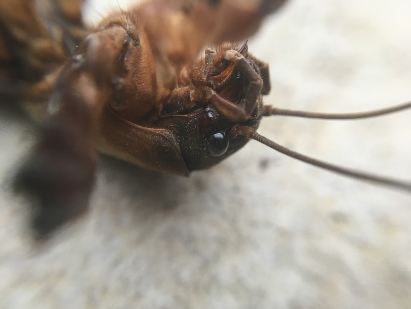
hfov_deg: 61.7
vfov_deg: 48.2
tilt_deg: -61.3
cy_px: 154
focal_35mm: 29
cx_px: 206
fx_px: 344
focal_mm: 4.15
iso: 50
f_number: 2.2
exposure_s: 1/33
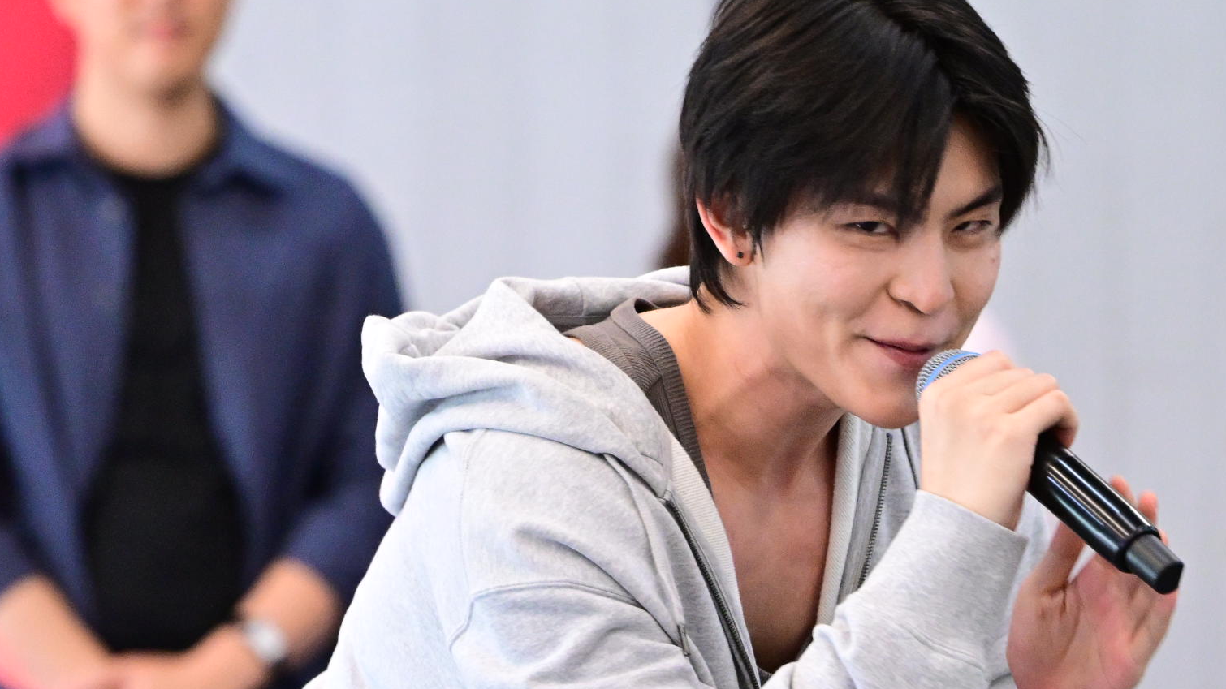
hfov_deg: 5.4
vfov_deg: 3.0
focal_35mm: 401
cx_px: 723
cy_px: 659
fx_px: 13035
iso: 4000
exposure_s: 1/400
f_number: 2.8
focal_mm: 140
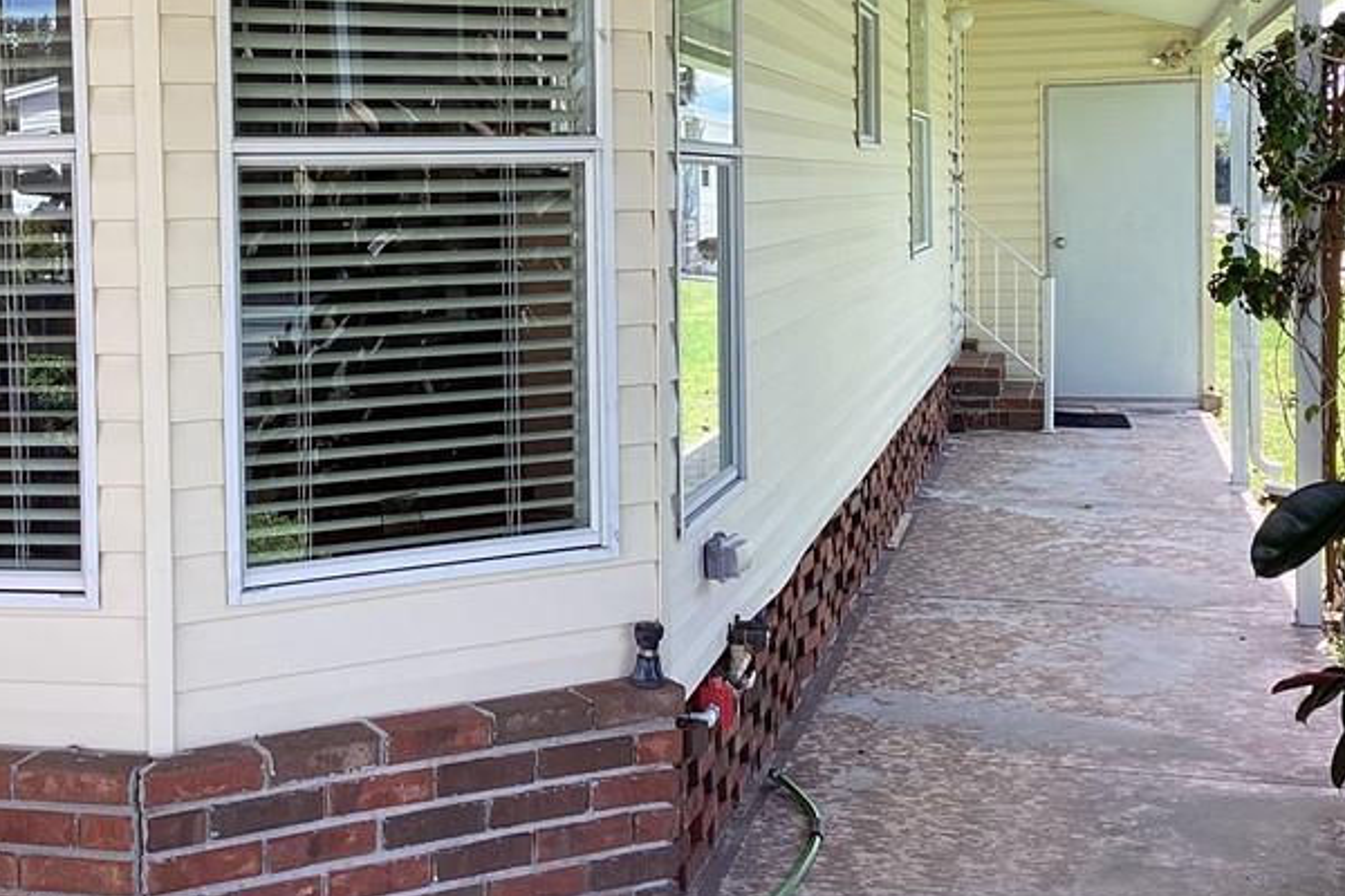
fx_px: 2055
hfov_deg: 36.2
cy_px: 264
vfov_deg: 24.4
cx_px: 565
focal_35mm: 55
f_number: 2.4
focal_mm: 3.3
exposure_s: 1/228
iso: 25
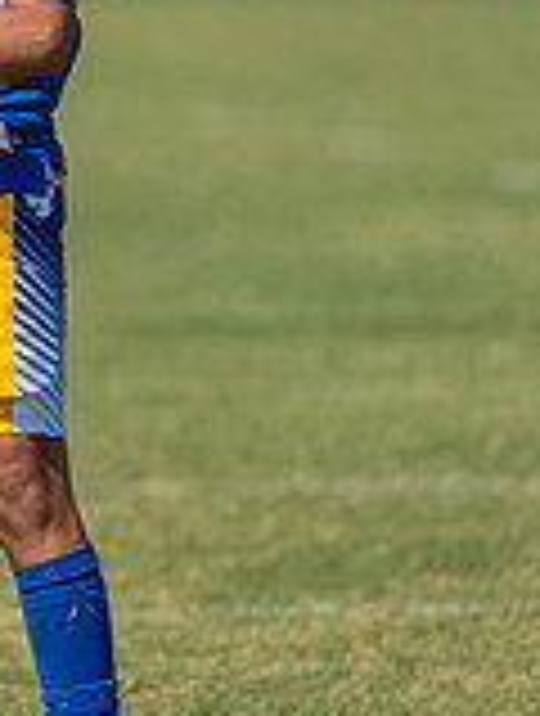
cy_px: 111
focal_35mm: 954
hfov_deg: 1.6
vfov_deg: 2.1
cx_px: -474
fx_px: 19764
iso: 100
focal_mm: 200
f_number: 2.8
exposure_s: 1/2500
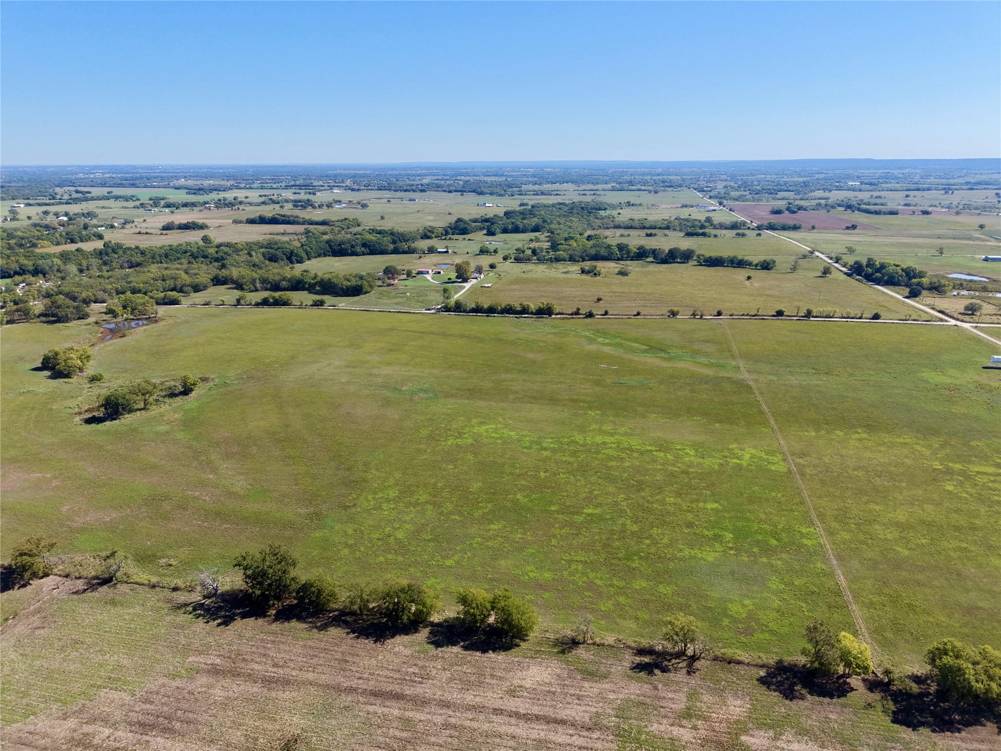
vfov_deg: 56.8
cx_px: 500
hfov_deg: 71.6
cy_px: 376
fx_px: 694
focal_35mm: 24
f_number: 1.8
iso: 270
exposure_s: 1/6000
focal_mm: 8.67
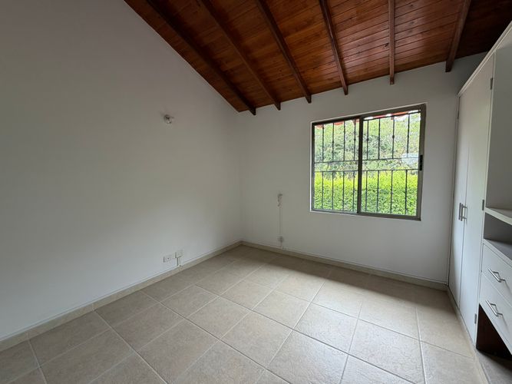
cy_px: 192
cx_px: 256
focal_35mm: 14
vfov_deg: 85.7
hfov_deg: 102.1
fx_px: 207
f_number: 2.2
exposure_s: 1/121
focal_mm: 2.22
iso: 64
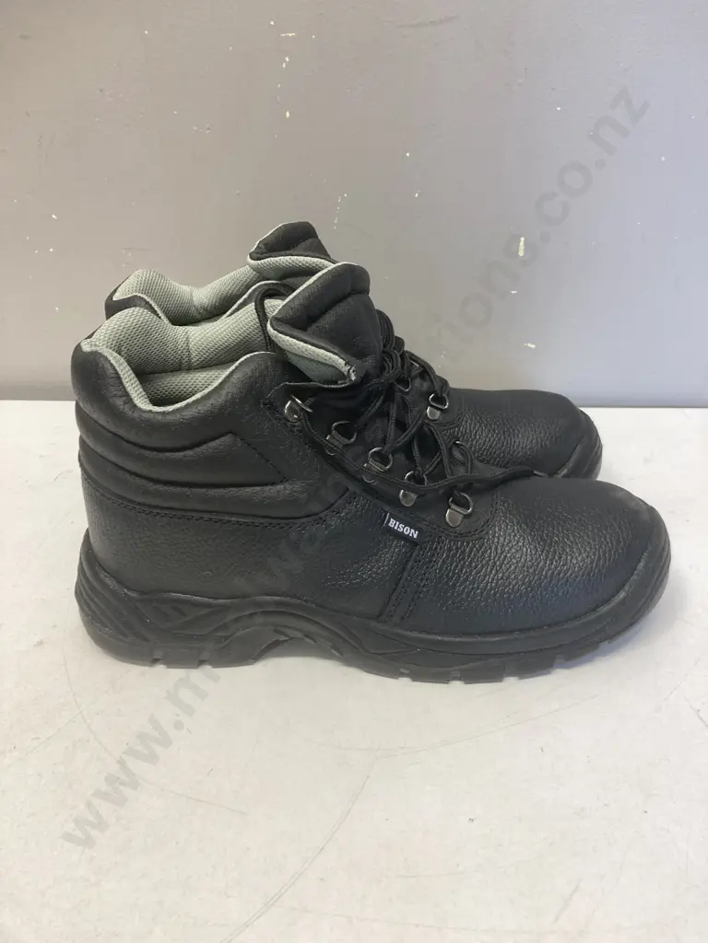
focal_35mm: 28
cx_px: 354
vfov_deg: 63.4
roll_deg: -0.5
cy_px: 472
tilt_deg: -28.3
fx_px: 764
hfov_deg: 49.7
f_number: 1.8
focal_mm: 3.99
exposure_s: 1/50
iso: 80
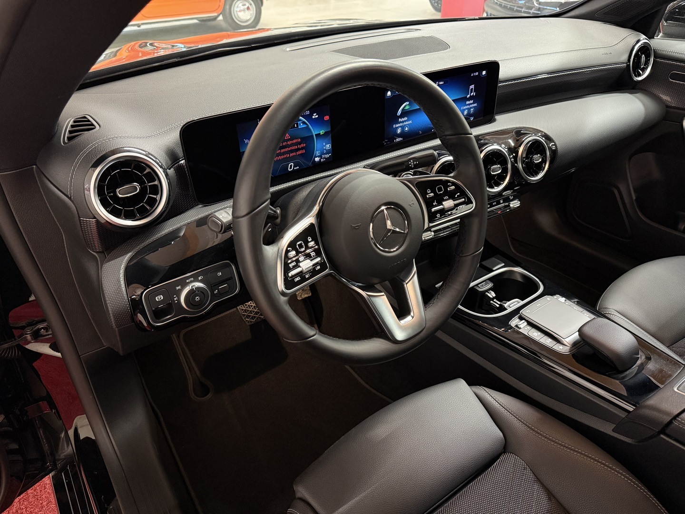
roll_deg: +0.0
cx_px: 342
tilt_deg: -34.0
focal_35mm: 24
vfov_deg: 56.8
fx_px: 475
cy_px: 257
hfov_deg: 71.6
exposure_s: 1/55
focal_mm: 6.76
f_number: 1.78
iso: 320
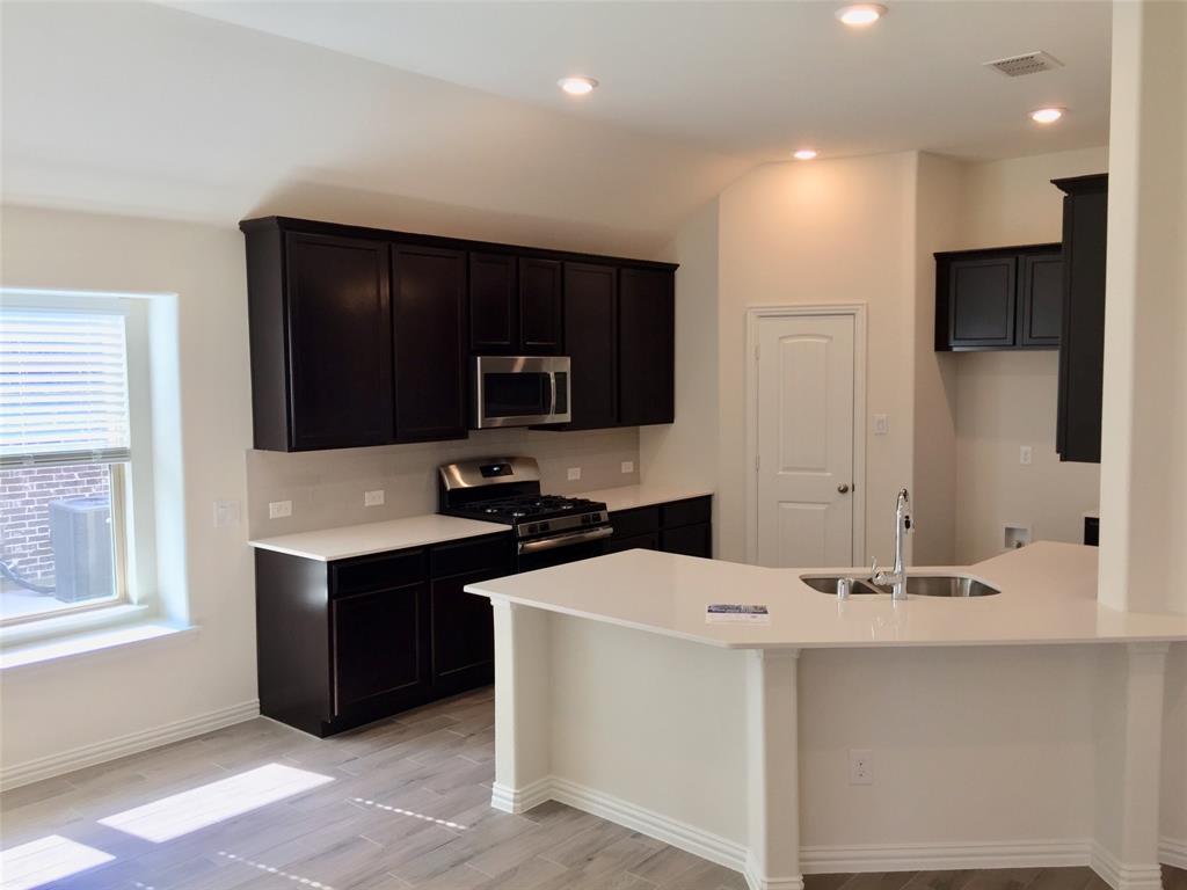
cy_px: 445
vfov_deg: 48.2
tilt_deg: -5.3
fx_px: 994
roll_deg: -1.2
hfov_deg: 61.7
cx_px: 594
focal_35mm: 29
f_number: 2.2
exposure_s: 1/60
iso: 40
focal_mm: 4.15
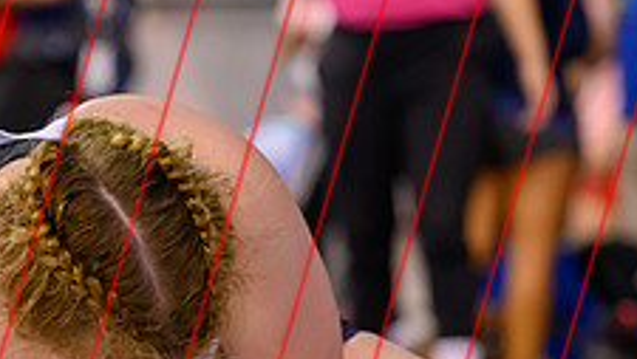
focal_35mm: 357
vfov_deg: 3.4
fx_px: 6035
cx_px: 7
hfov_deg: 6.0
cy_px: 492
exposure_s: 1/800
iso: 2200
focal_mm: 96
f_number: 2.8
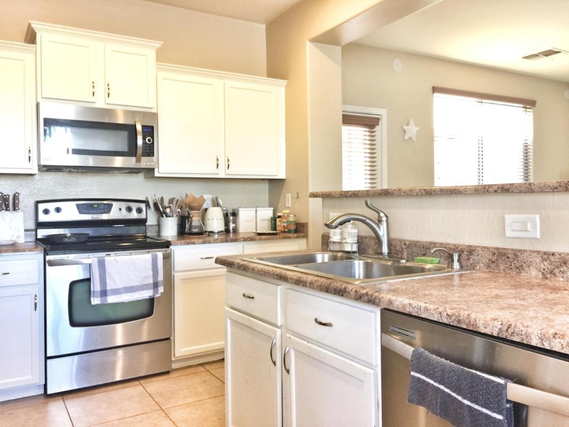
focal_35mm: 29
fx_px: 477
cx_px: 284
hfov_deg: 61.7
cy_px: 214
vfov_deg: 48.2
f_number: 2.2
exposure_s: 1/15
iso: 80
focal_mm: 4.15
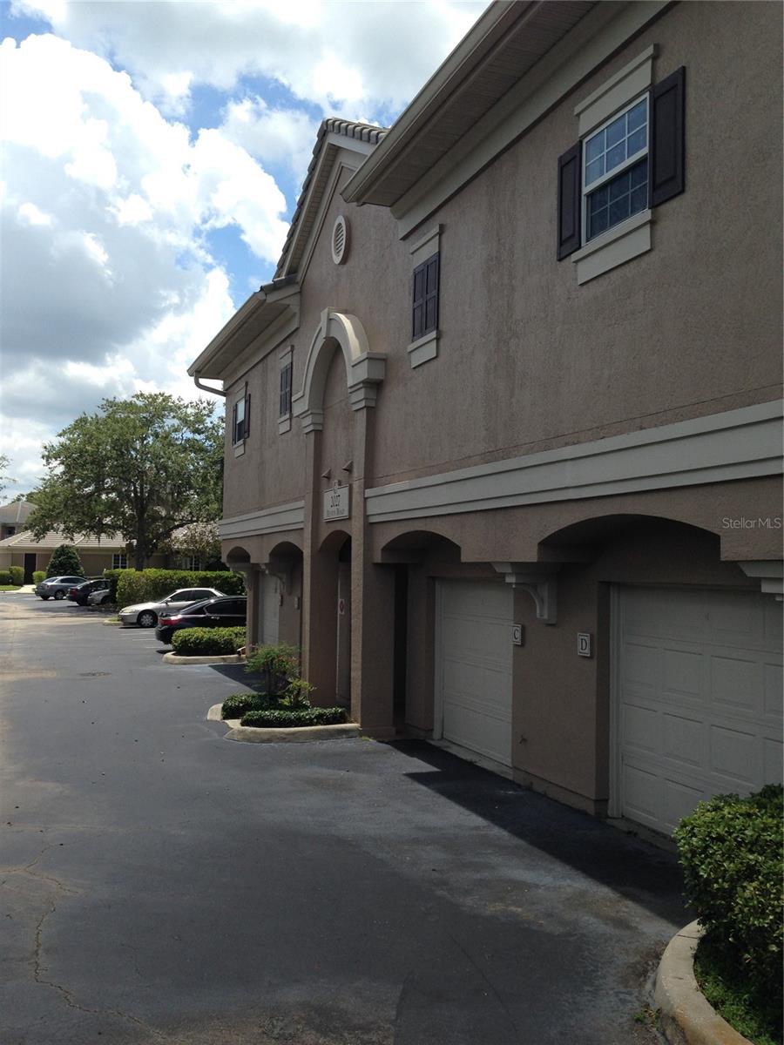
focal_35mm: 33
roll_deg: +0.1
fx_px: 997
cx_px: 392
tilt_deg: +4.5
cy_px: 522
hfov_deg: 42.9
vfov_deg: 55.4
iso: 50
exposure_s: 1/1391
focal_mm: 4.12
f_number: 2.4
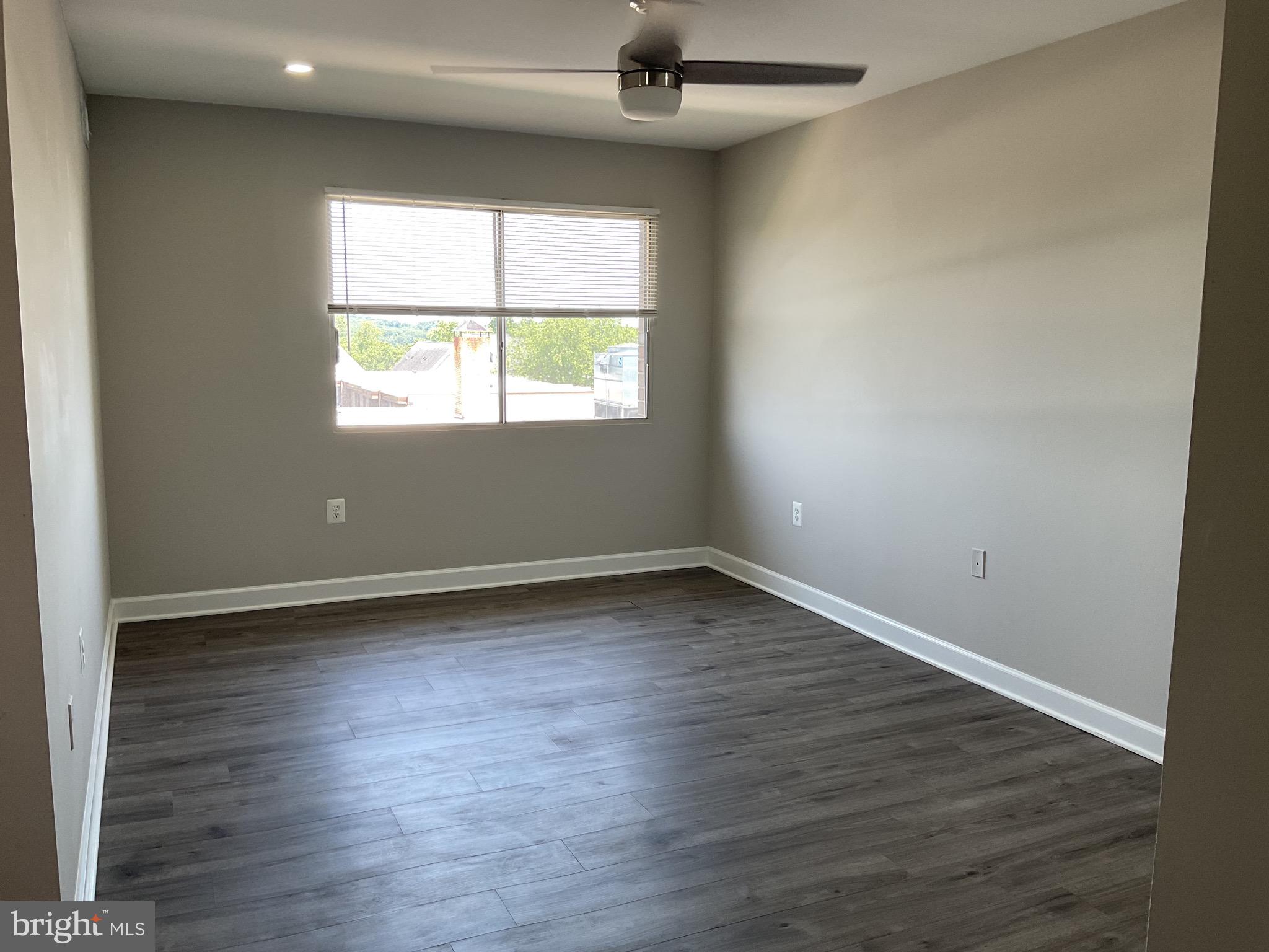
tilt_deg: -8.9
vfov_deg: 48.2
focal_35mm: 29
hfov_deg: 61.7
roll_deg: +0.0
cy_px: 476
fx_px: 1063
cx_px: 634
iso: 50
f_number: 1.8
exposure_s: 1/120
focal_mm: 3
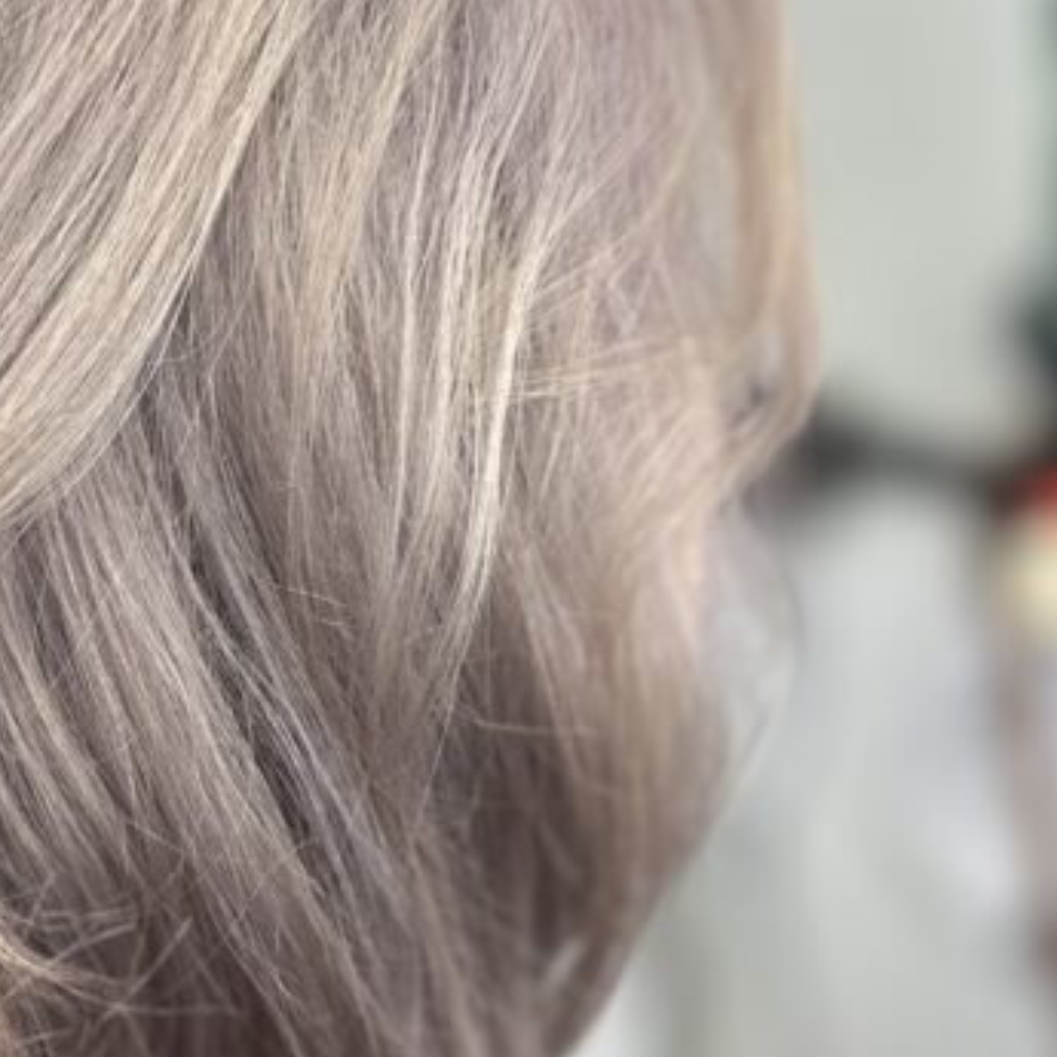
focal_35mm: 63
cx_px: 83
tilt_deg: -24.3
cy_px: 726
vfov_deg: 27.1
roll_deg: +7.0
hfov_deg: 26.3
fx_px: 2176
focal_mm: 6.86
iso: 125
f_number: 1.78
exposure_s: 1/100
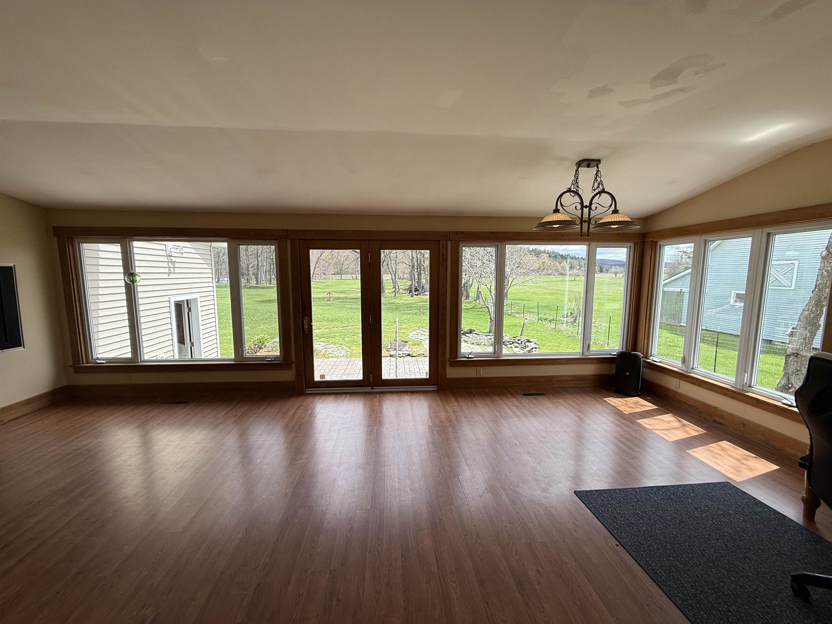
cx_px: 416
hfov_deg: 102.1
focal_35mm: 14
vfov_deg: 85.7
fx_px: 336
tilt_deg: -6.2
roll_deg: +0.1
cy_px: 312
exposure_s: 1/455
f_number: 2.2
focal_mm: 2.22
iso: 50
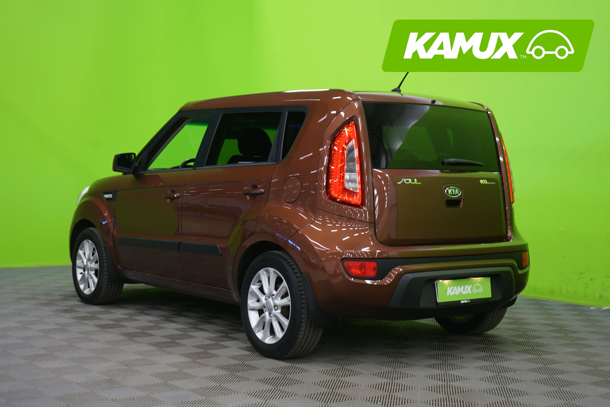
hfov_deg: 38.9
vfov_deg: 26.5
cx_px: 305
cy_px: 204
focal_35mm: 51
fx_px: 864
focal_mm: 51
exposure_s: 1/6
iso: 400
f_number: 5
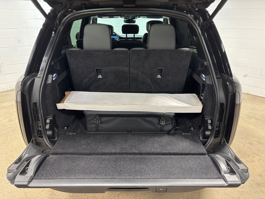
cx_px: 132
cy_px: 100
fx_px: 199
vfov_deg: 53.1
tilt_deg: -22.6
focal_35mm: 26
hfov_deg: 67.3
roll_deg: -0.3
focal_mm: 5.96
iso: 100
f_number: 1.6
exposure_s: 1/60
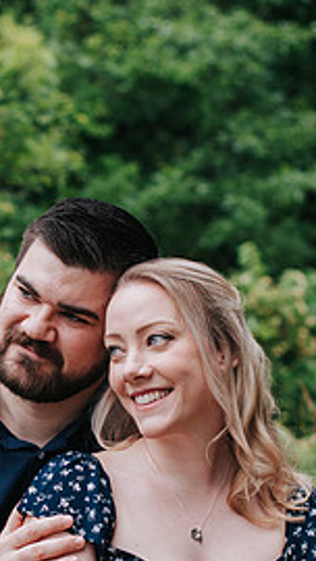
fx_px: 1950
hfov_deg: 9.2
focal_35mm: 131
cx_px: 5
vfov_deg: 16.3
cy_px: 430
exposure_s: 1/500
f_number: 3.2
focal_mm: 50
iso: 220
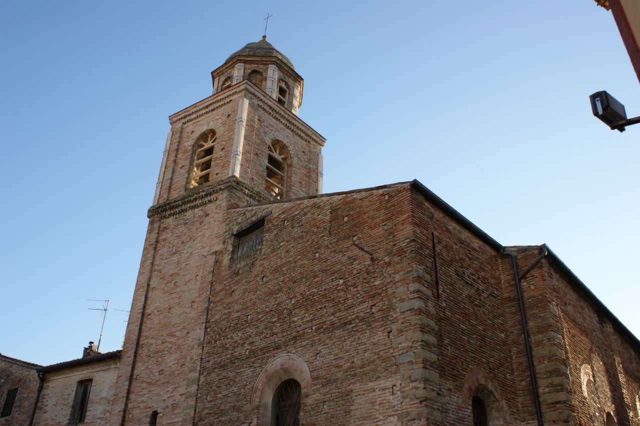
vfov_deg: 43.6
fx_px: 533
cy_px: 213
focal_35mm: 30
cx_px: 320
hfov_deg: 62.0
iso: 100
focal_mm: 20
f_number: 9
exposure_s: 1/80
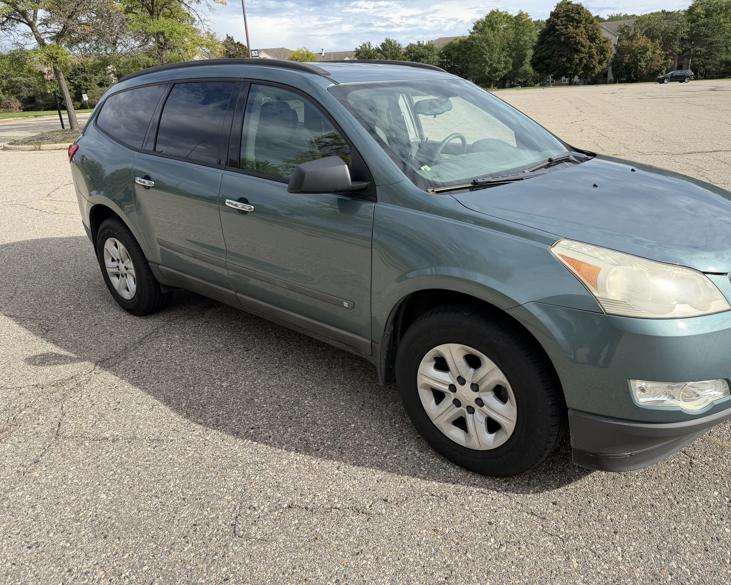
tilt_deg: -20.0
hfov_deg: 68.1
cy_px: 292
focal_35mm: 25
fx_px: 541
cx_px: 383
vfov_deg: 56.8
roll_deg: +3.5
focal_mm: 6.76
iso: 80
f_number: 1.78
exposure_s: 1/3021
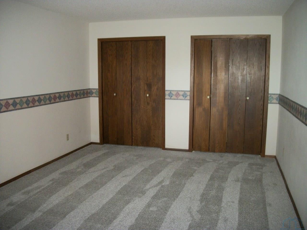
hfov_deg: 56.8
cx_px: 154
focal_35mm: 32
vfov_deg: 44.2
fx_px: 284
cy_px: 115
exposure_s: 1/30
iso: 250
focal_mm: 5.7
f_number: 2.9
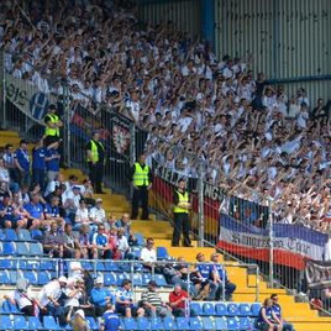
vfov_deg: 5.4
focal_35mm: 324
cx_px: 268
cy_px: 154
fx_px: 3505
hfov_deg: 5.4
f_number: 4.5
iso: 250
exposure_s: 1/1250
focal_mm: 120
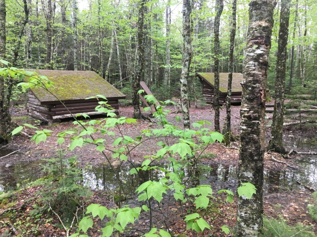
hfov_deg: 61.7
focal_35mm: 29
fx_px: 266
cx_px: 158
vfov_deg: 48.2
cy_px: 118
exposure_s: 1/30
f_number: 2.2
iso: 32
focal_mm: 4.15
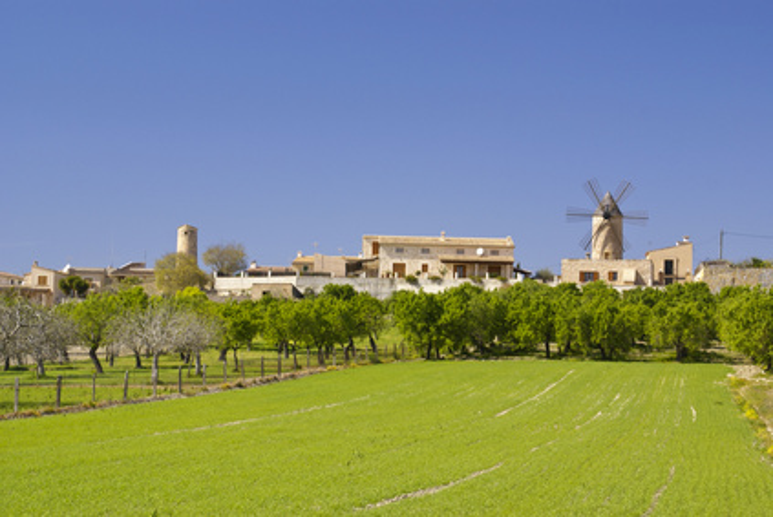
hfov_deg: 22.6
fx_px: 1934
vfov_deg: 15.2
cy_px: 258
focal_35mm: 90
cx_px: 386
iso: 125
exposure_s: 1/60
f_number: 9
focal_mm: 60
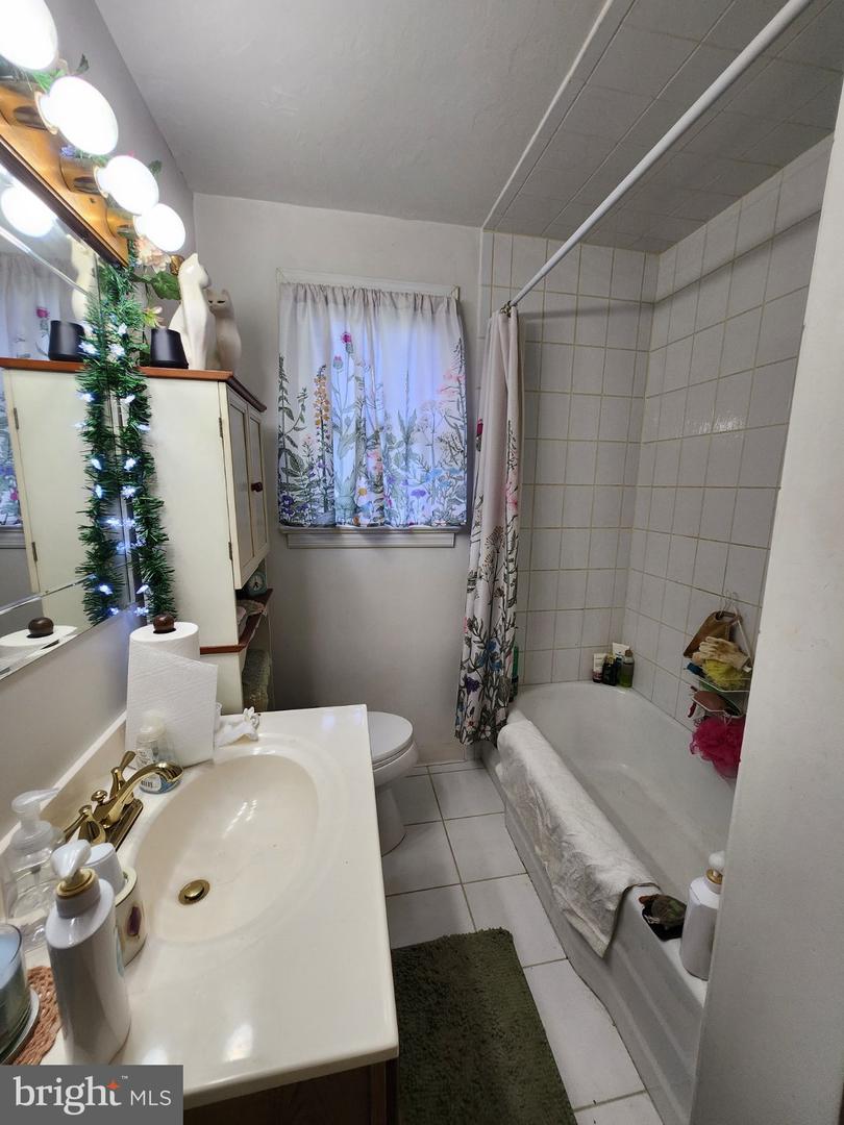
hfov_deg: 89.9
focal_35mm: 13
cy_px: 562
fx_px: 423
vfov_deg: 106.2
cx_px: 422
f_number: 2.2
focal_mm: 1.74
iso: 80
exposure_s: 1/60
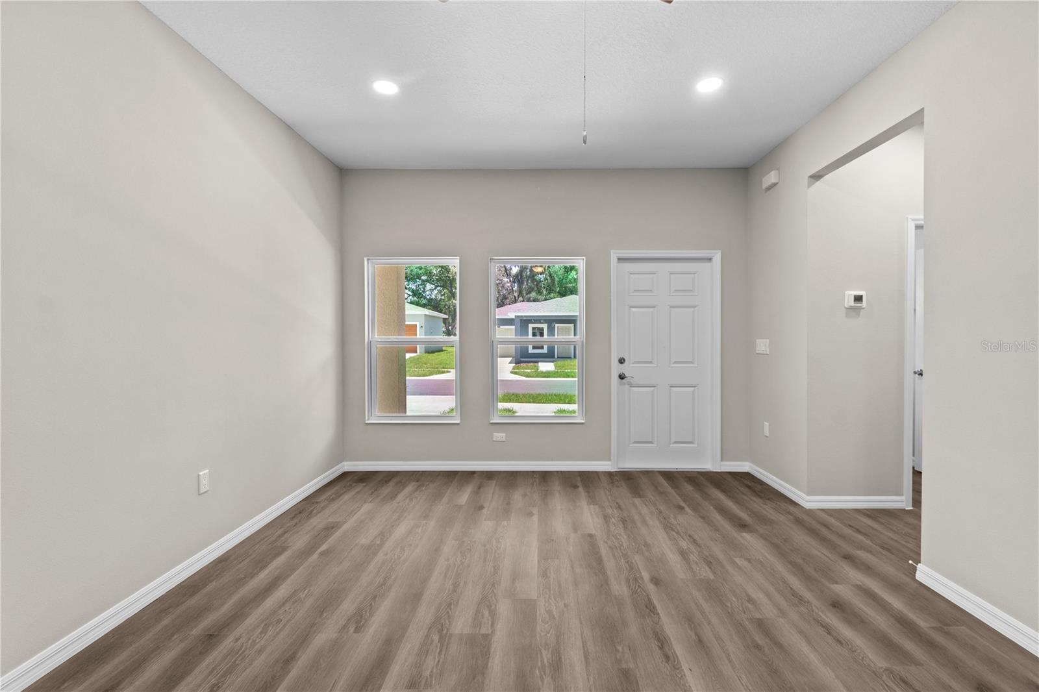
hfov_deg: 100.4
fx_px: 433
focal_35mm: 15
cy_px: 346
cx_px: 520
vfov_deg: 77.3
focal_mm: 10
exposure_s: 1/2.5
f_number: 7.1
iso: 100
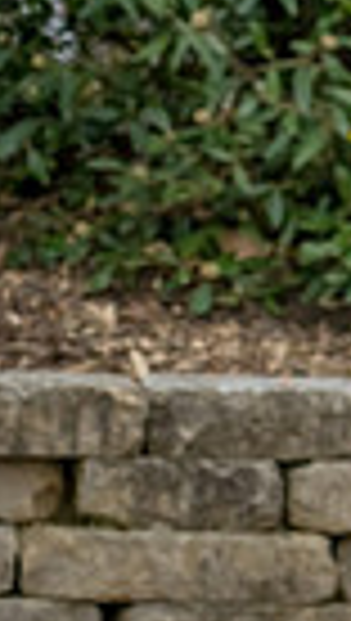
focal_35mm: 378
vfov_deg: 5.7
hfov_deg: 3.1
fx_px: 6232
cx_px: 1256
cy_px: 223
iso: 400
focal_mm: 86
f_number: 9
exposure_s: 1/640
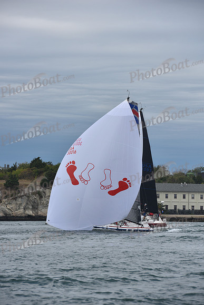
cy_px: 152
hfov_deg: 6.9
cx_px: 102
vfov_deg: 10.3
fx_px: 1699
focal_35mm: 200
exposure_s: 1/1000
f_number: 9
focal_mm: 200
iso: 320
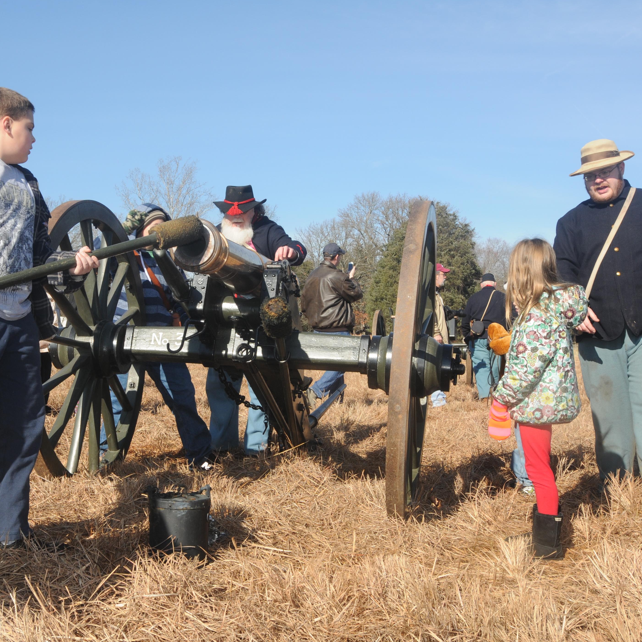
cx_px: 213
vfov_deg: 39.2
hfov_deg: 38.7
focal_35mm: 43
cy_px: 321
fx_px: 902
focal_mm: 22
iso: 200
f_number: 10
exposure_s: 1/250
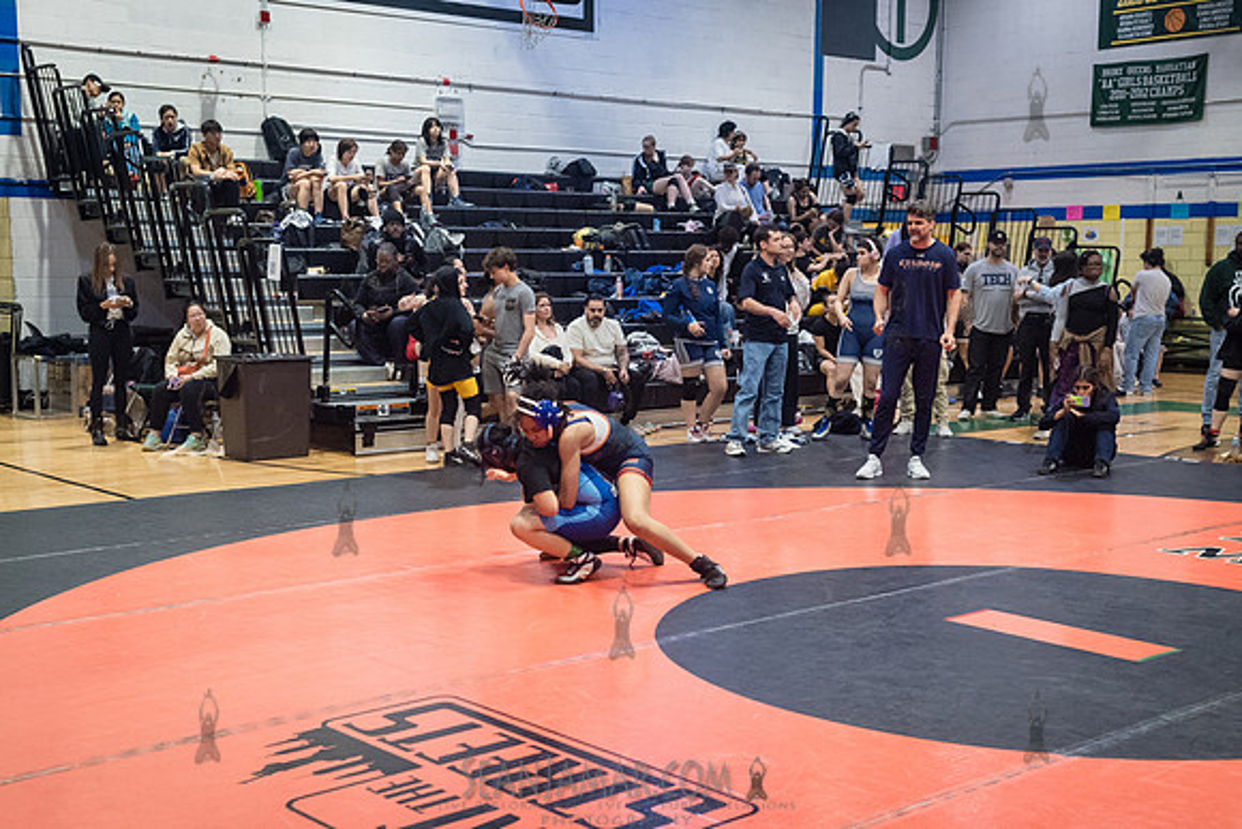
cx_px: 614
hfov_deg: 43.4
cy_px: 483
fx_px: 1561
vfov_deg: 29.7
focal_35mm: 45
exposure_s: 1/400
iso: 5000
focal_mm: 35
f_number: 3.2
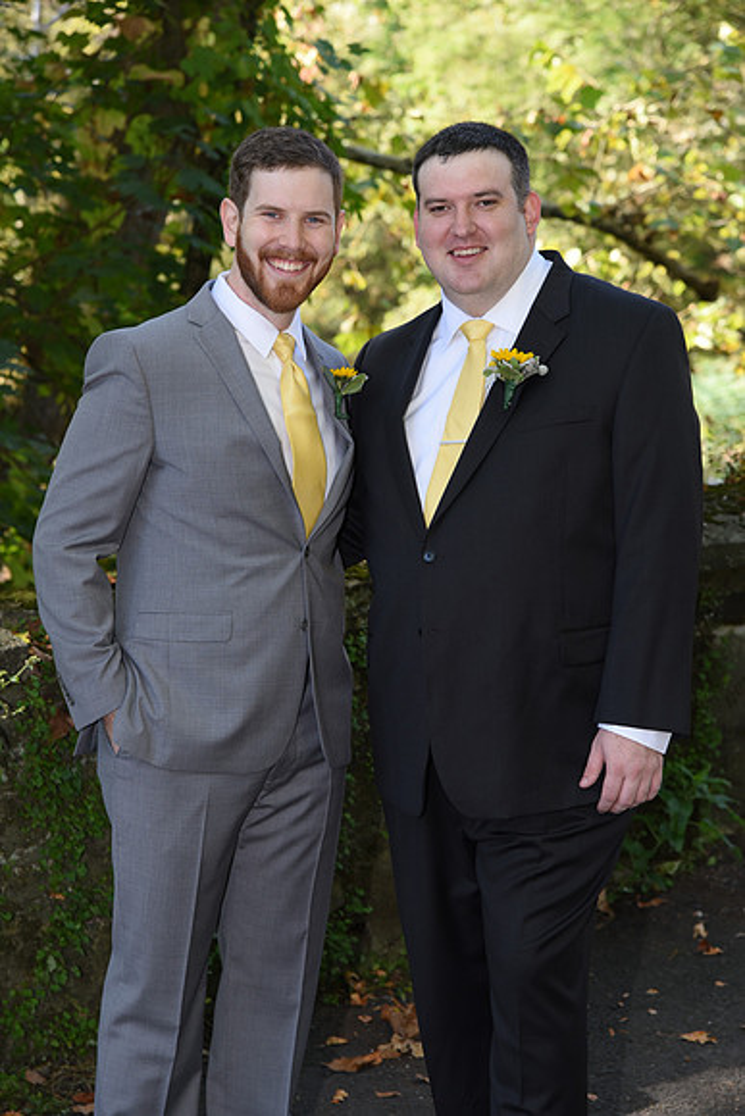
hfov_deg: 14.9
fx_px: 2854
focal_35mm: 92
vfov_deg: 22.1
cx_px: 372
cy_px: 558
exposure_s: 1/200
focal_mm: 92
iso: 640
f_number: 5.6
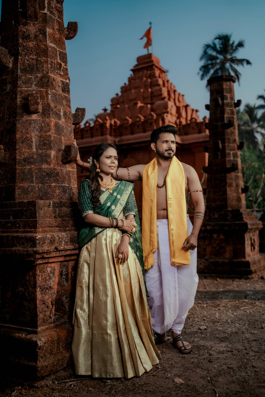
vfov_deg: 54.4
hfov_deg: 37.9
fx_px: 386
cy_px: 198
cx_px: 132
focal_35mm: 35
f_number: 2
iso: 250
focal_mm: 35
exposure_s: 1/8000
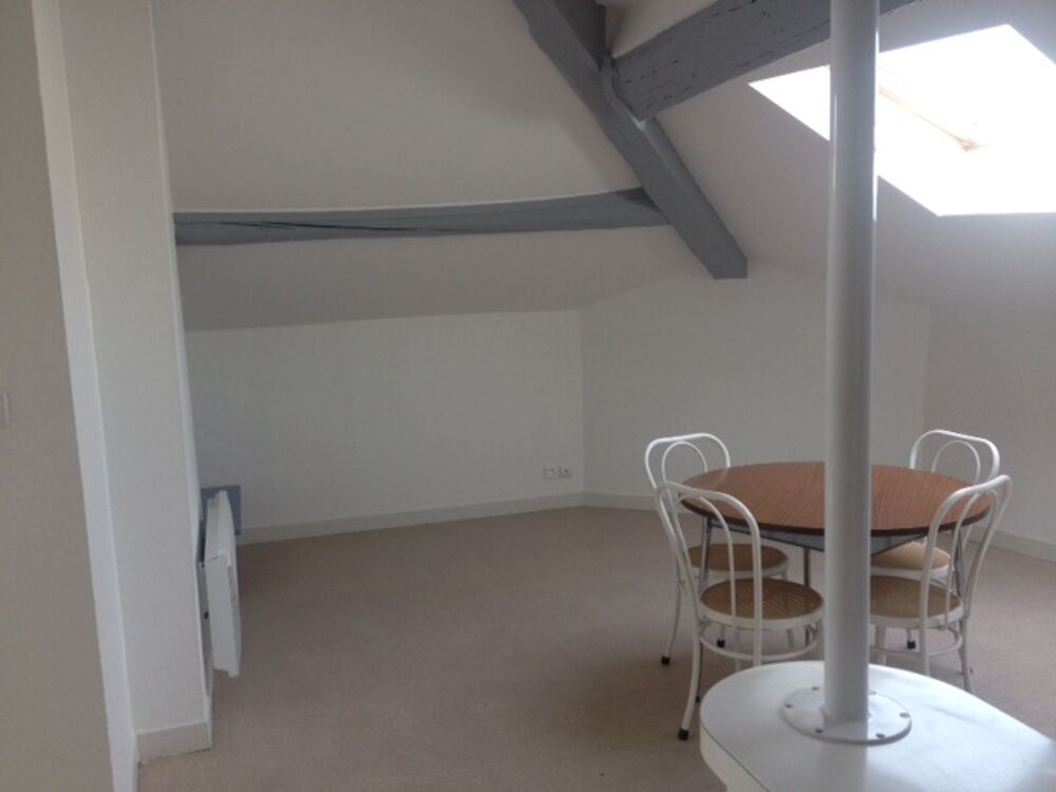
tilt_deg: -8.0
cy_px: 396
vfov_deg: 40.7
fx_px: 1068
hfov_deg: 52.6
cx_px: 528
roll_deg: +2.1
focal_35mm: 35
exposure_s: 1/60
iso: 64
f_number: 2.4
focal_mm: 4.28
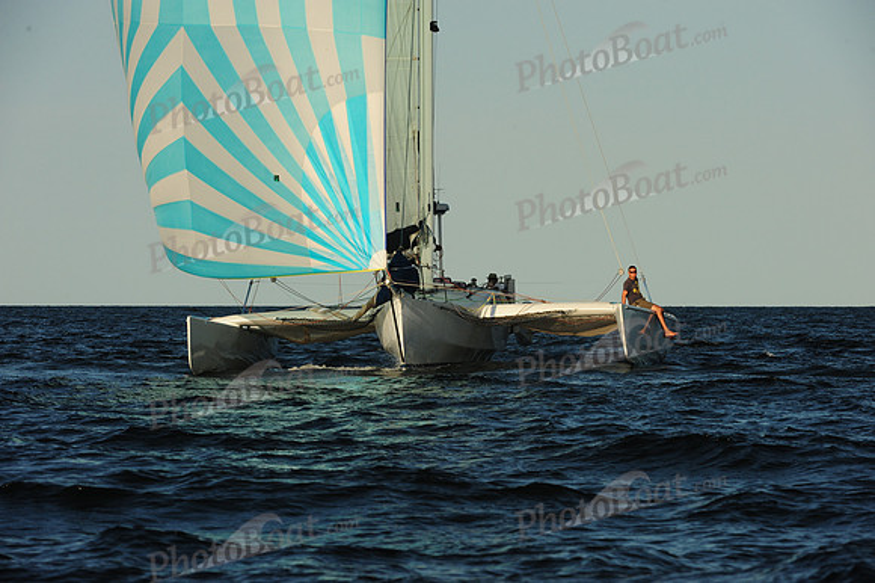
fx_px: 5830
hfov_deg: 8.6
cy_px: 292
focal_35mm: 240
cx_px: 438
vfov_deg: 5.7
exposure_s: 1/1600
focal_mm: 240
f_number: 9
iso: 640
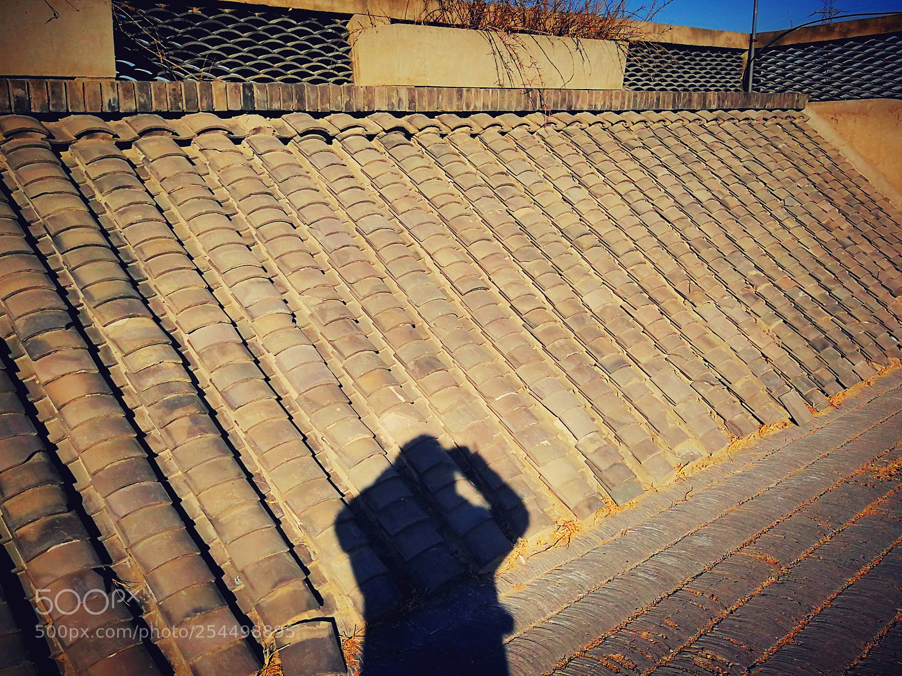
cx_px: 451
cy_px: 338
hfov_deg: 65.3
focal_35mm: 27
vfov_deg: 51.4
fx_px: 704
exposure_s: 1/3663
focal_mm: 3.95
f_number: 2.2
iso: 50
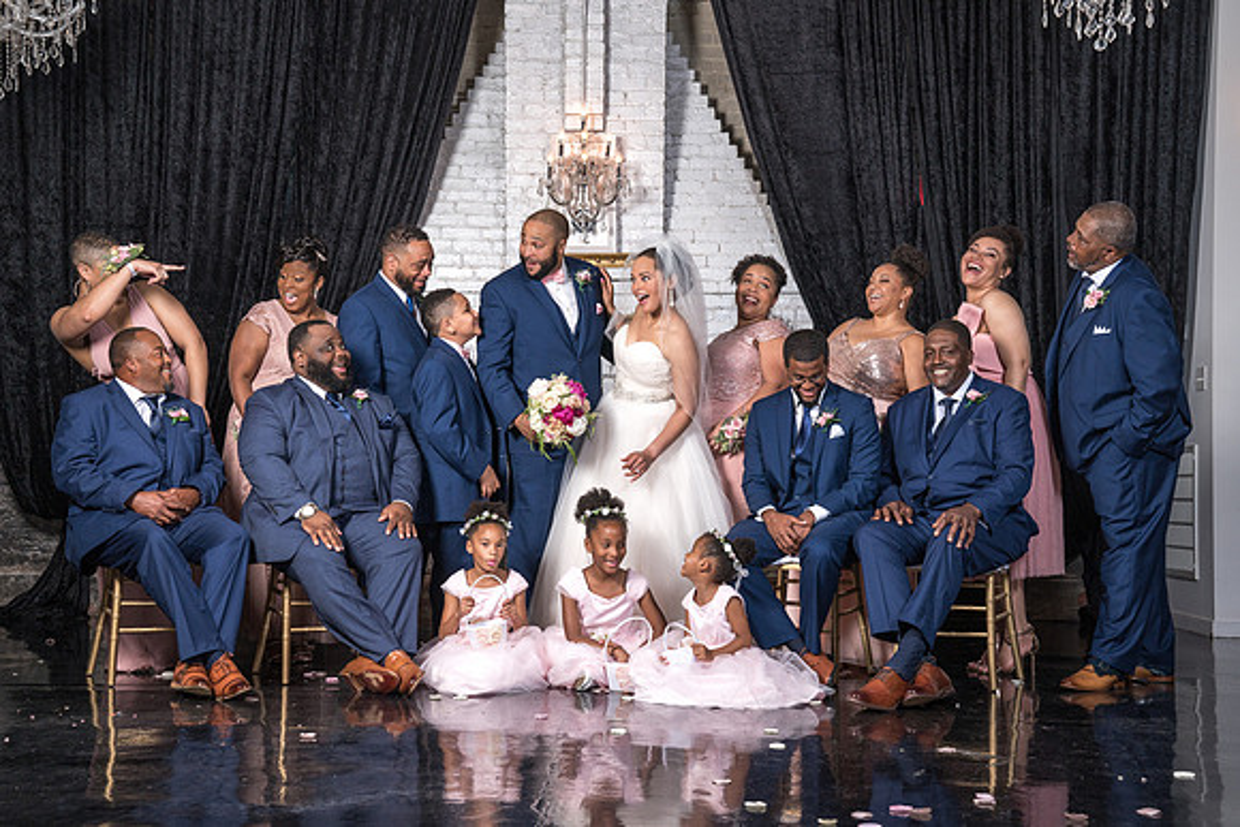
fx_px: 1706
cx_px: 626
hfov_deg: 39.9
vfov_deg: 27.3
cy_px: 442
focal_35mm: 50
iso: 320
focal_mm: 46
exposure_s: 1/200
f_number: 6.3
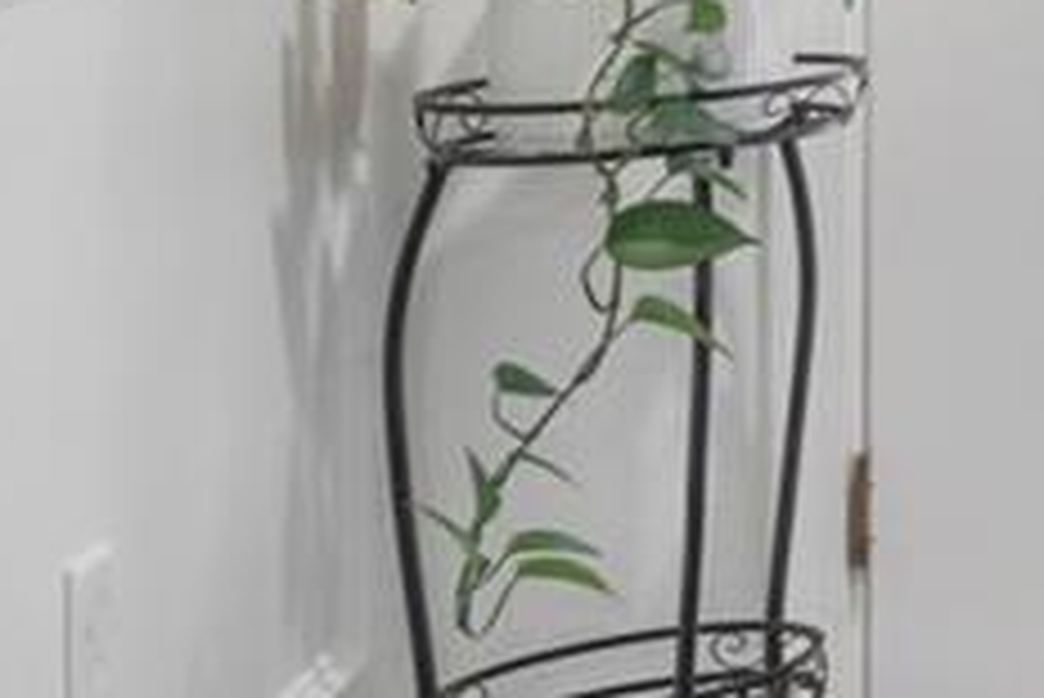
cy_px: -502
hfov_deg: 10.0
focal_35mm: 117
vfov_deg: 11.0
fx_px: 3395
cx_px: 3506
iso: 400
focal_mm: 17
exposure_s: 1/13
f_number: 5.6
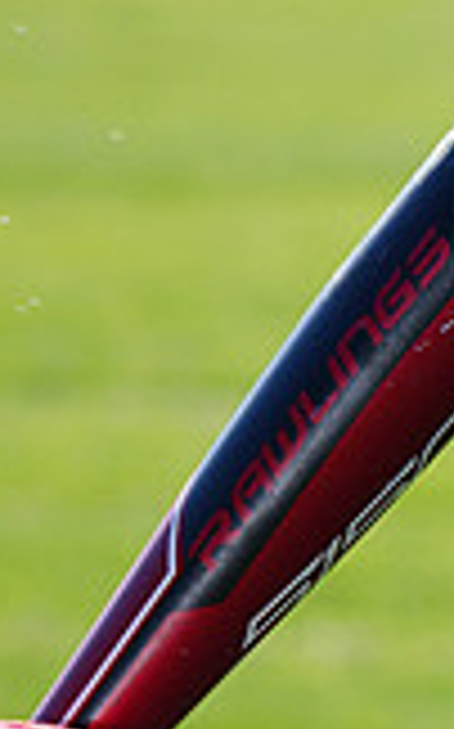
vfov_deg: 2.9
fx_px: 14458
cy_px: 1188
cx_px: -20
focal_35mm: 729
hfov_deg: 1.8
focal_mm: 200
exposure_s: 1/200
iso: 200
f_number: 10
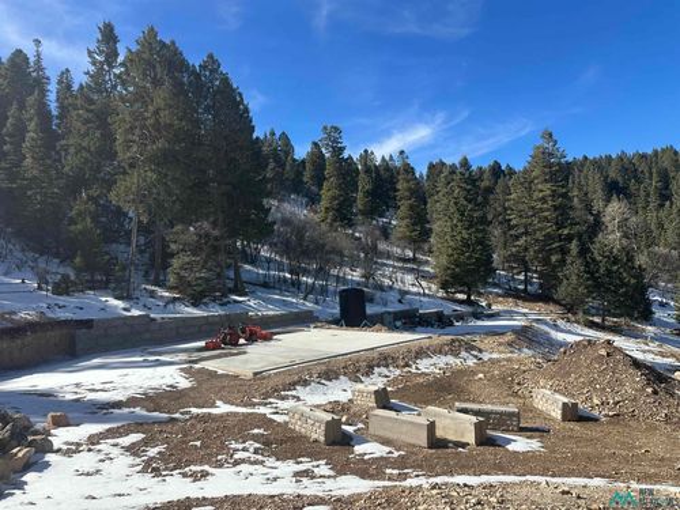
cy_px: 255
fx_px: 471
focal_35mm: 24
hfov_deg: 71.6
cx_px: 340
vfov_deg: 56.8
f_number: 1.78
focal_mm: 6.86
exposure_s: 1/3155
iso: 80
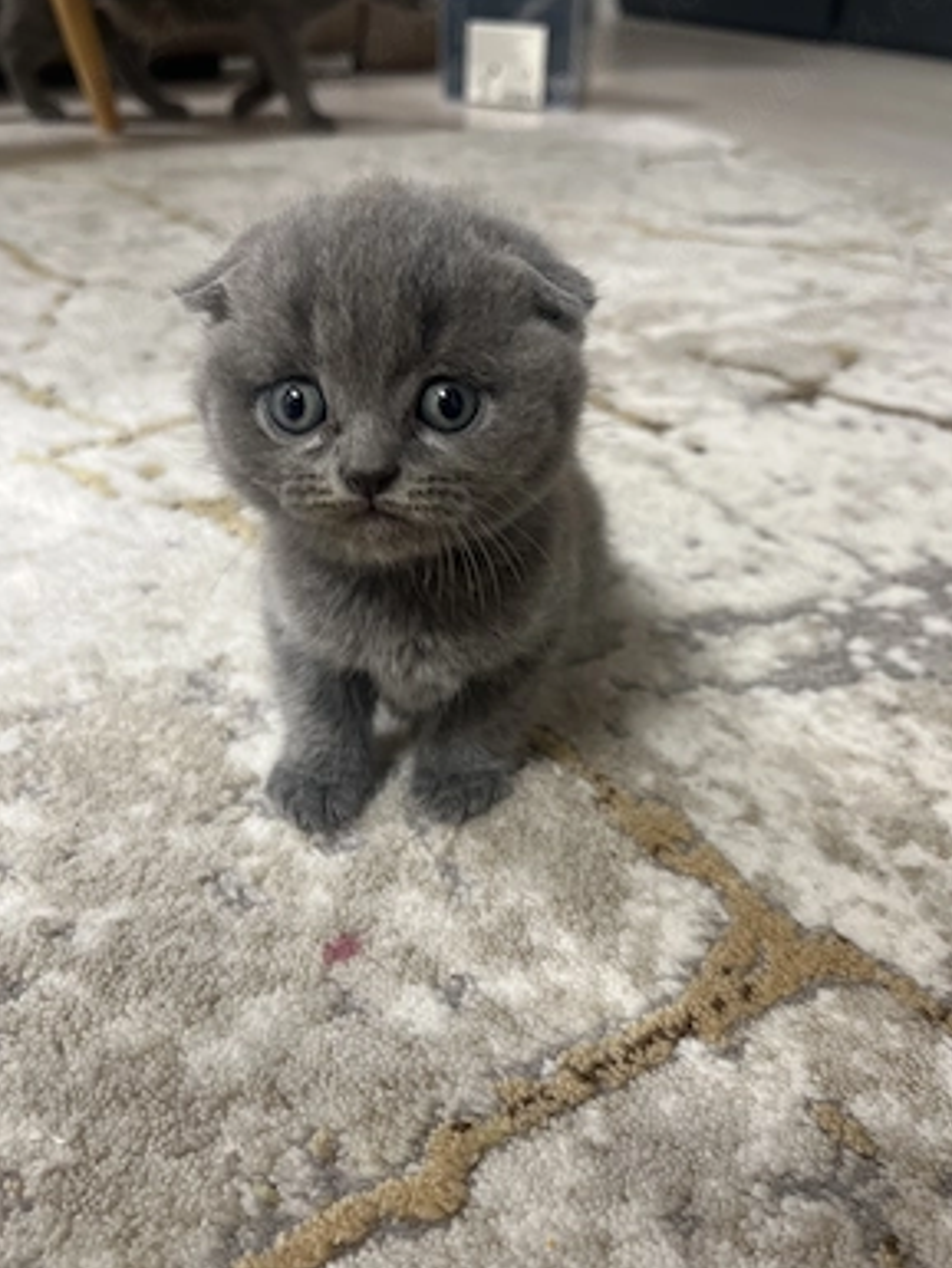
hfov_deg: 51.4
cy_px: 616
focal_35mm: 27
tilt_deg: -33.9
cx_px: 481
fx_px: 990
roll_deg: -1.6
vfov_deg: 65.3
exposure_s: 1/50
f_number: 1.6
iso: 125
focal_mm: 5.1
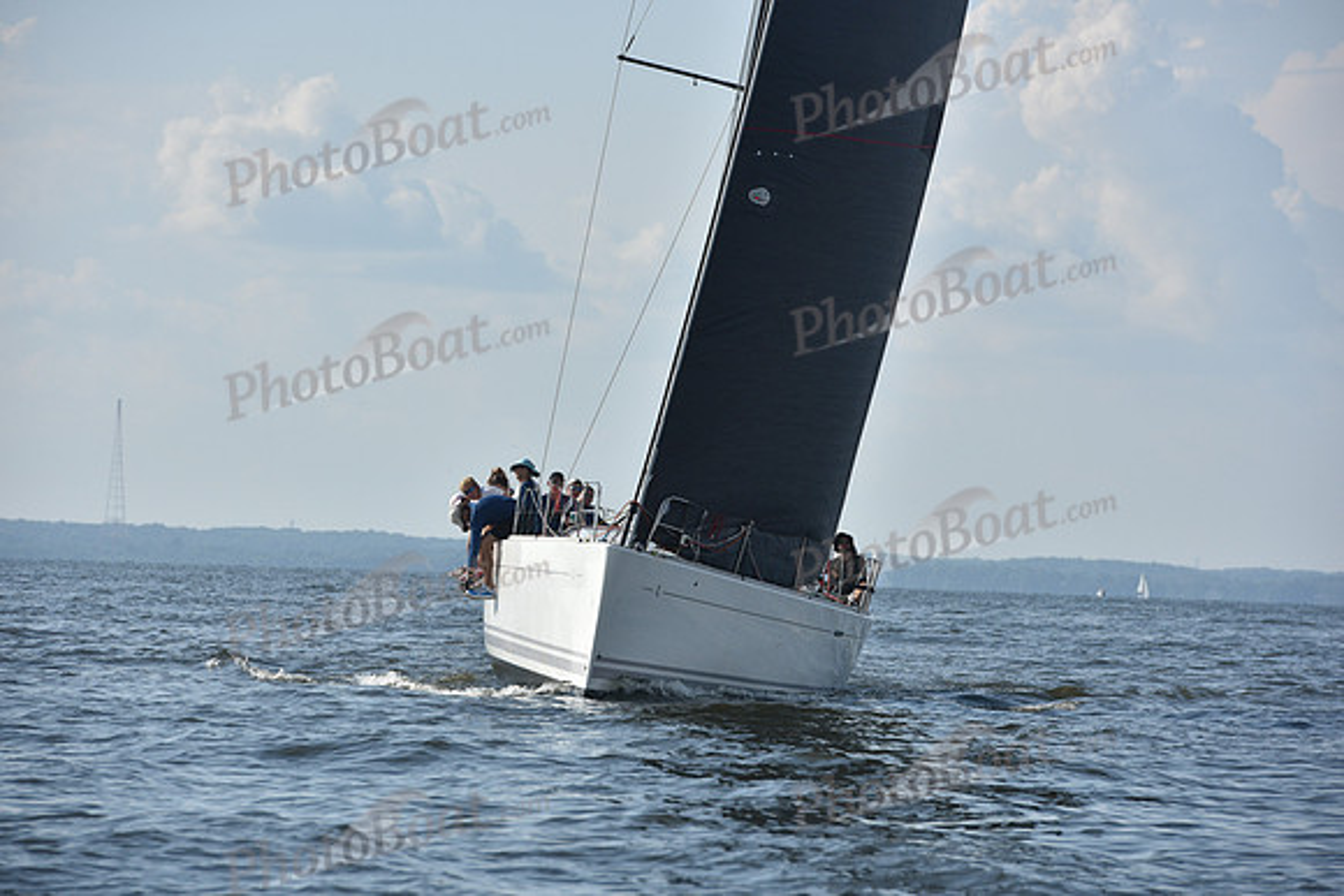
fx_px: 7468
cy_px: 448
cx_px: 672
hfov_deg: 10.3
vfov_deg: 6.9
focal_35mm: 200
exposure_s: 1/1250
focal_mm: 200
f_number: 9
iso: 250
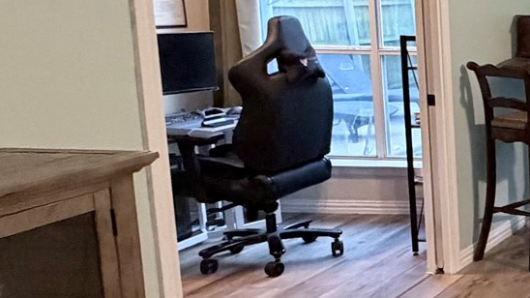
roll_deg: -0.4
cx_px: 808
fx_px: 801
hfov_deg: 26.1
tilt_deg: -8.2
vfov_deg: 21.0
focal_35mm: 57
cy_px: 95
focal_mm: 2.22
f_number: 2.2
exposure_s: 1/60
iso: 500
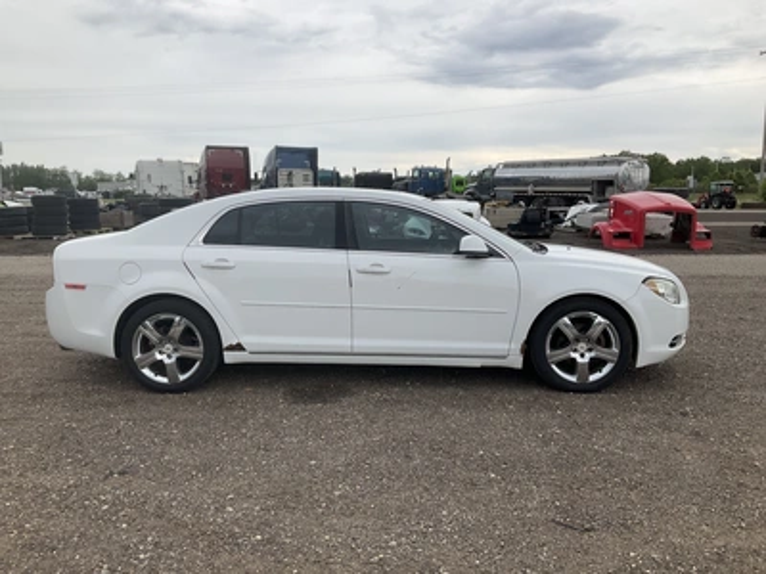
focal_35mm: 29
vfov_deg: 48.2
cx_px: 383
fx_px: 642
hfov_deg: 61.7
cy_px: 287
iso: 25
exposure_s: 1/1912
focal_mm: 3
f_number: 1.8
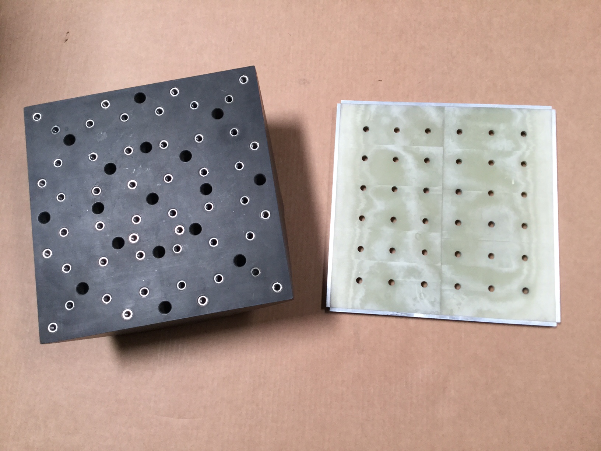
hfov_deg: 58.4
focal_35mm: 31
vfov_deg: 45.4
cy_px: 226
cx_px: 300
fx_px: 538
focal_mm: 3.3
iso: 80
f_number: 2.4
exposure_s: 1/30
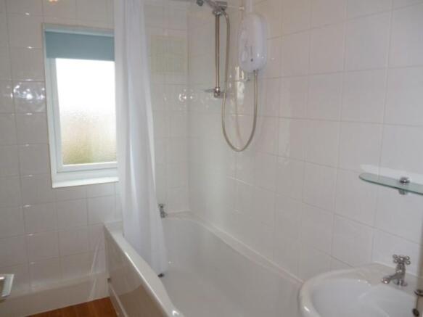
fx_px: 342
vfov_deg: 49.7
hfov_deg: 63.5
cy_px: 158
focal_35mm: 28
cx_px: 212
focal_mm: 5
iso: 200
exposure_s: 1/60
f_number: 3.1
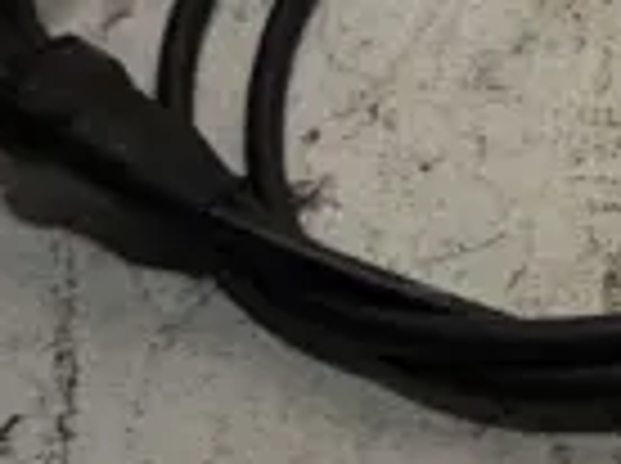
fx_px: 2059
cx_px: 702
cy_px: 18
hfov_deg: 16.6
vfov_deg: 12.7
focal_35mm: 115
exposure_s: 1/40
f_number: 2.8
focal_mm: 5.5
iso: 80
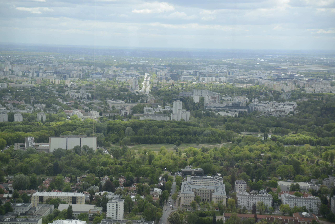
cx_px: 168
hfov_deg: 23.9
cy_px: 112
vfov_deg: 16.1
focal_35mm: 85
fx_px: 791
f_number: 4.5
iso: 320
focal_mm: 85
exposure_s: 1/1600
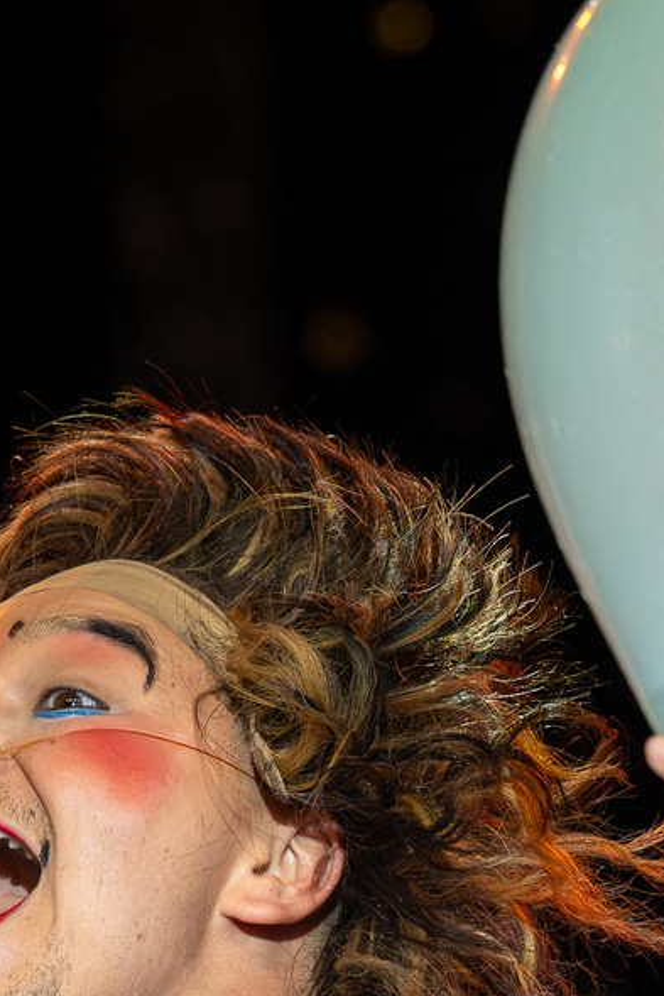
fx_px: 17142
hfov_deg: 2.2
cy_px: 1048
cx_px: 411
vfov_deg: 3.3
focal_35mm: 620
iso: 6400
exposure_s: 1/2500
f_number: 2.8
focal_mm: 125
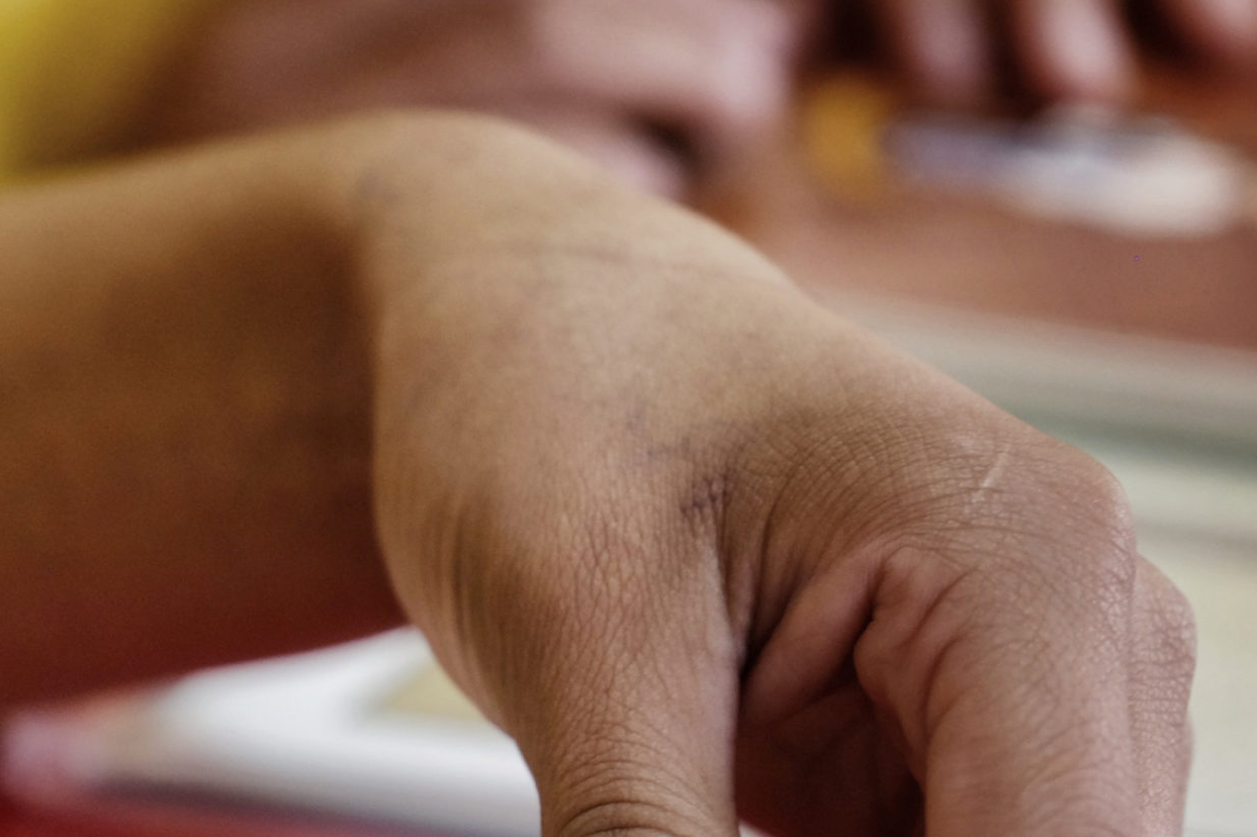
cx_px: 19
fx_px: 5969
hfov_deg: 11.9
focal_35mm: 171
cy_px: 823
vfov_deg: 8.0
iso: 400
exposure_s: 1/60
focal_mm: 55
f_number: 2.8
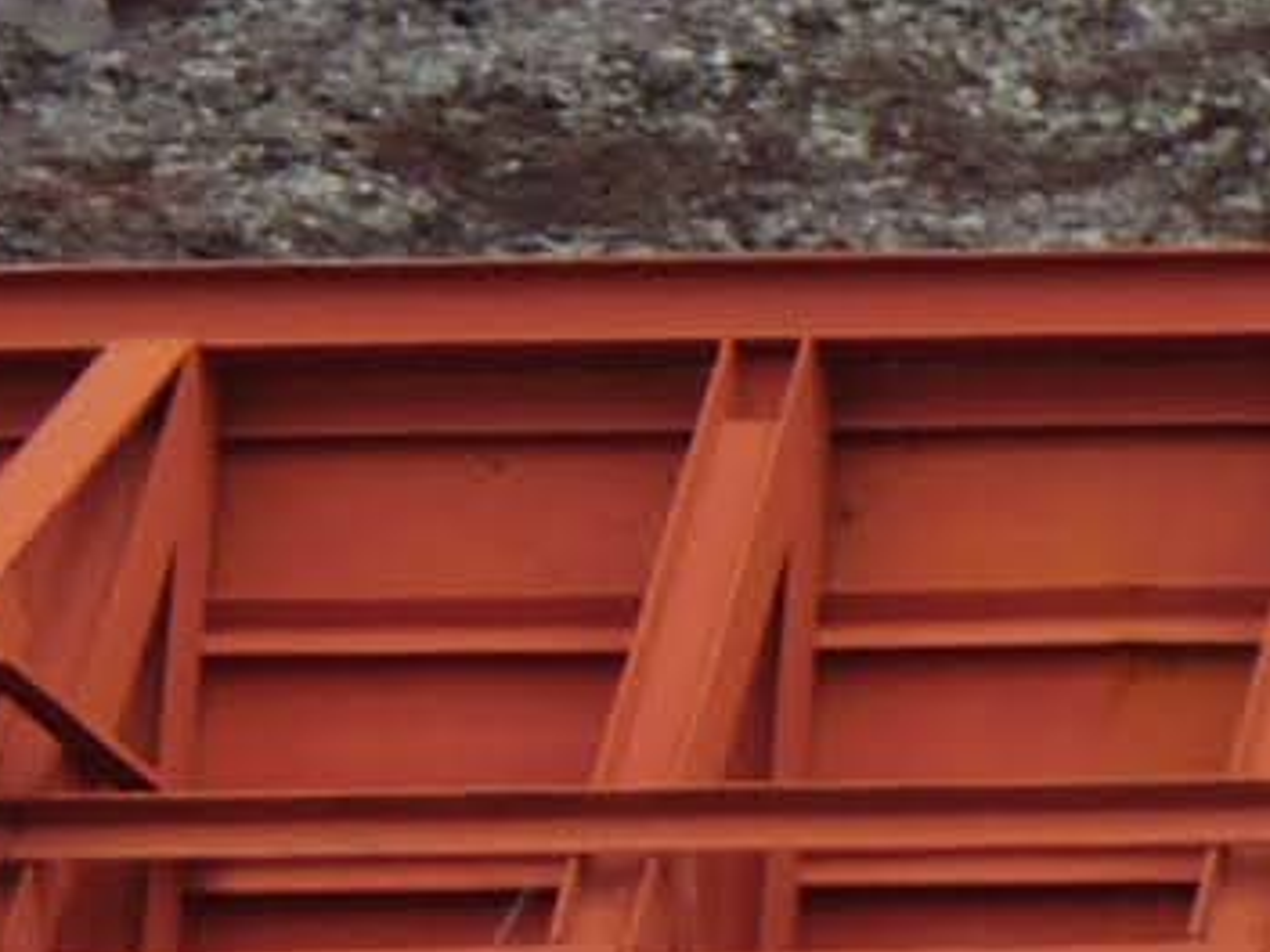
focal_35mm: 627
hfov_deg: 3.2
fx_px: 23004
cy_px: -2604
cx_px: -516
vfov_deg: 2.3
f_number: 5
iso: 100
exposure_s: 1/320
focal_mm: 14.7
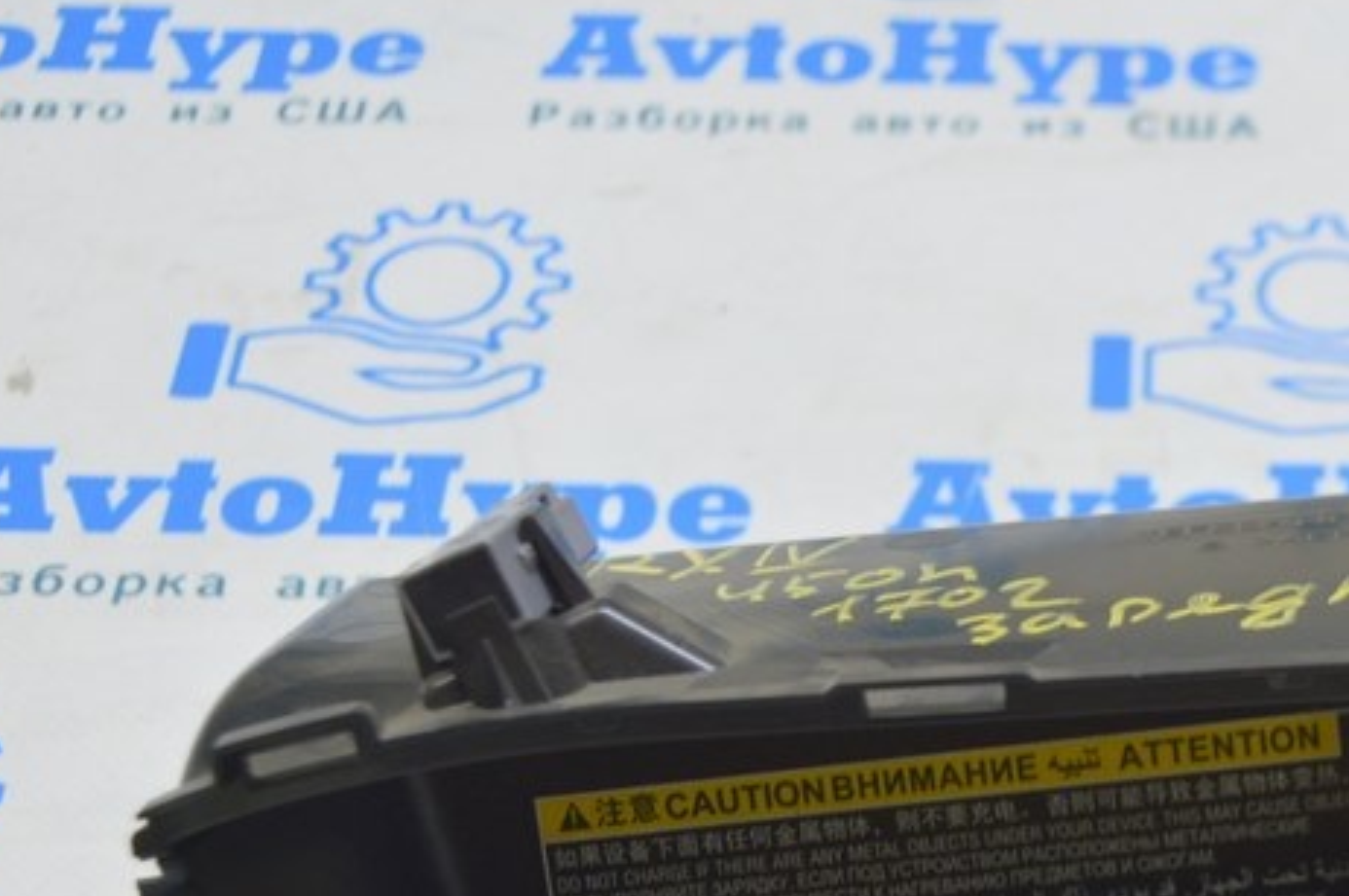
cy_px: 816
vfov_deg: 12.0
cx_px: 1311
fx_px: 4230
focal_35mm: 113
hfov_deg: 17.7
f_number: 5.6
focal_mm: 34
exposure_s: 1/20
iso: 400
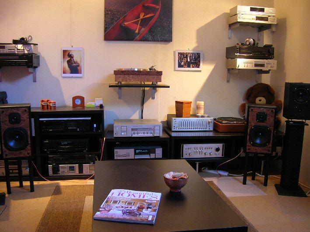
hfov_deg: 54.0
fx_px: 304
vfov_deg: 41.8
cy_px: 116
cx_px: 155
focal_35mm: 34
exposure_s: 1/4
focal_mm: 5.7
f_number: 2.9
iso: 80
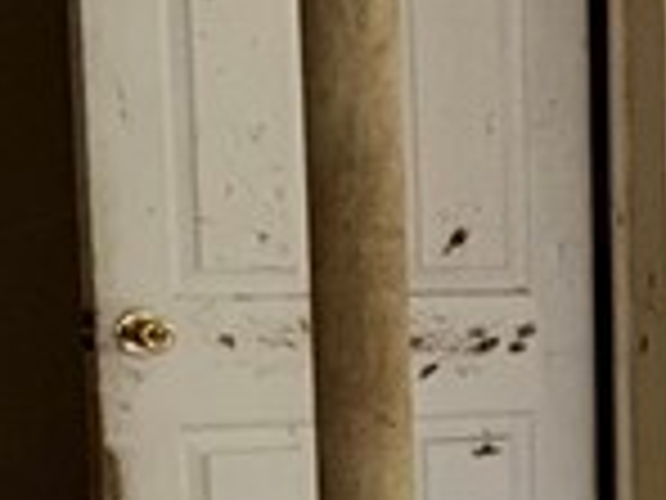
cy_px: 676
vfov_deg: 8.1
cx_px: 2016
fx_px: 3463
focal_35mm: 180
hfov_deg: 8.9
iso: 80
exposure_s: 1/17
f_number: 1.6
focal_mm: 5.96
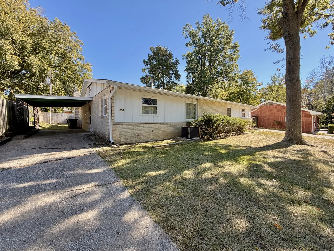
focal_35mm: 14
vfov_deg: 85.7
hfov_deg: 102.1
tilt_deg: -3.2
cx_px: 167
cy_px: 126
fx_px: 135
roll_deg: +0.3
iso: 40
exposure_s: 1/506
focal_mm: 2.22
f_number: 2.2
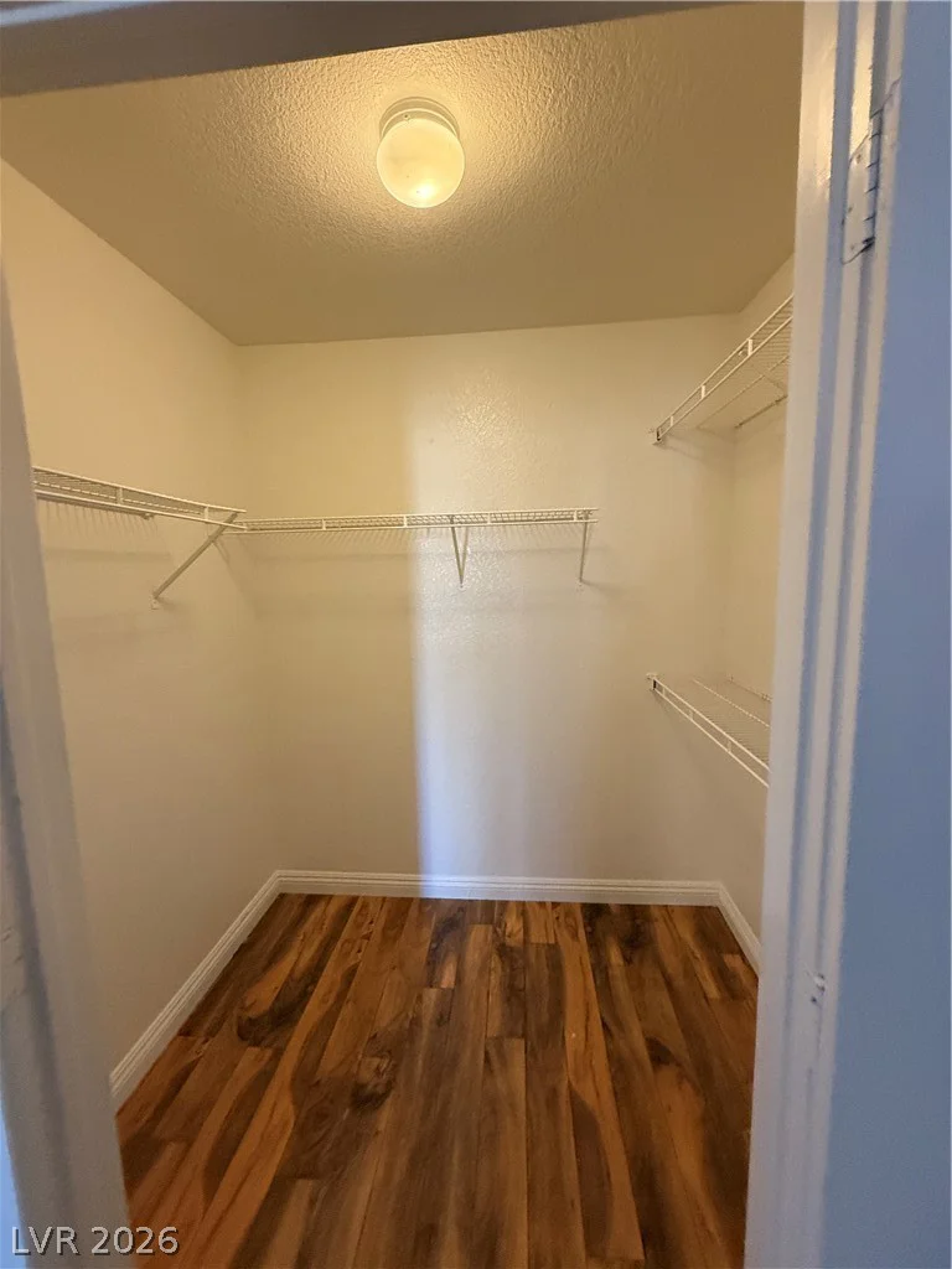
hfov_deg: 85.7
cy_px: 634
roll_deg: +0.4
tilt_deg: -8.9
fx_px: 513
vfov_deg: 102.1
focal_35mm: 14
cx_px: 476
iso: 500
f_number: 2.2
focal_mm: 2.22
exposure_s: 1/60
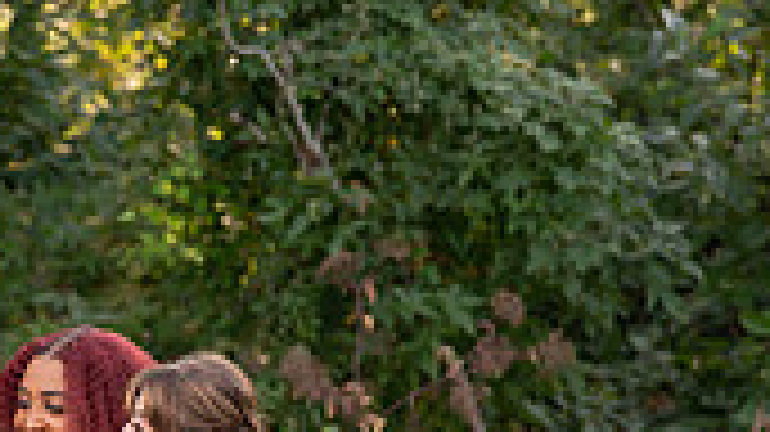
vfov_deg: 2.3
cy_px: 740
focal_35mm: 536
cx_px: -171
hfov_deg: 4.0
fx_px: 10939
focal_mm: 147
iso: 160
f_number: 4
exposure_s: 1/200
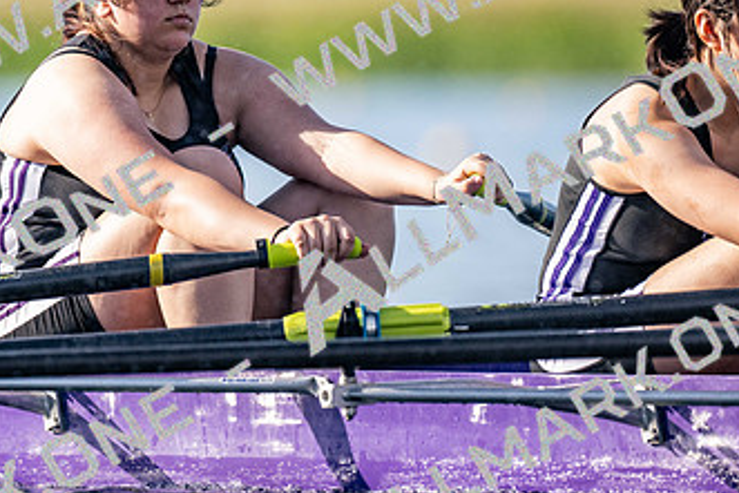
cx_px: 107
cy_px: 144
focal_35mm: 1052
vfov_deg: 1.3
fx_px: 21604
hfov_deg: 2.0
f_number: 5.6
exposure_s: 1/2500
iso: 640
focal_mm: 600
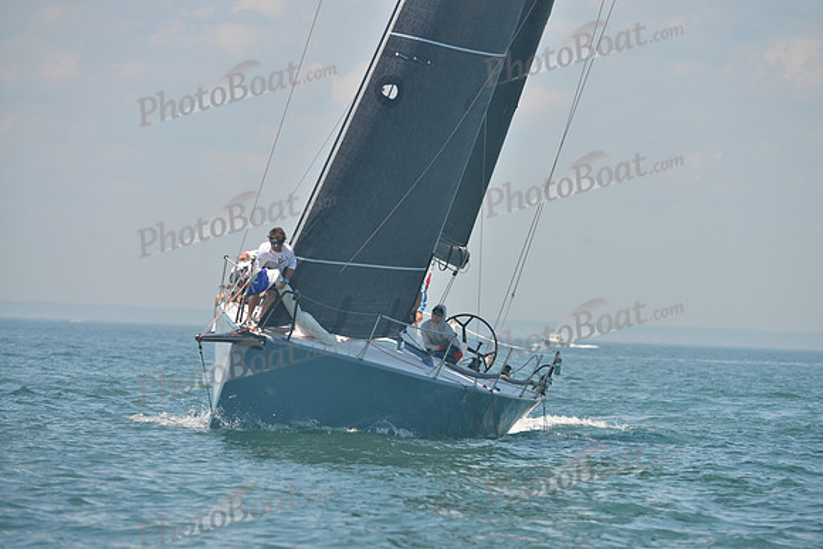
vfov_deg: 4.9
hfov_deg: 7.4
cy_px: 274
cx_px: 412
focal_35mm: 280
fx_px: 6402
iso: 280
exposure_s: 1/1000
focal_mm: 280
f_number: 6.3
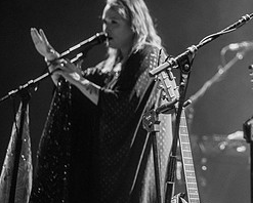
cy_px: 27
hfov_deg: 6.5
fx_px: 2226
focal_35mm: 297
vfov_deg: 5.2
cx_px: 288
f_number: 3.2
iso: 2500
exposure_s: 1/250
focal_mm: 135
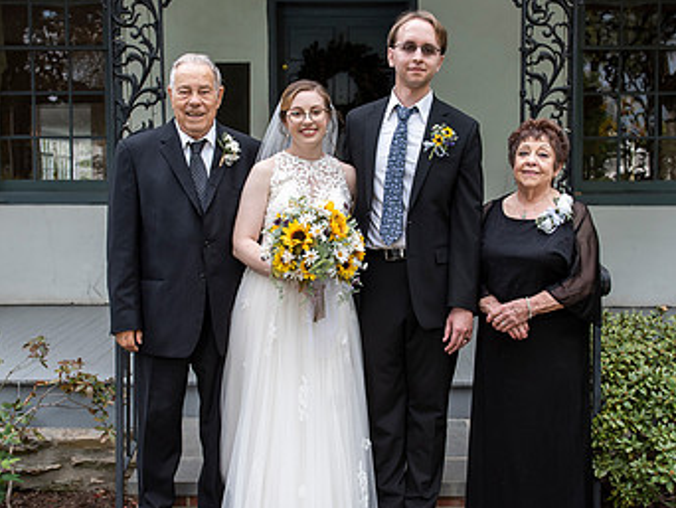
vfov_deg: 29.7
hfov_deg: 38.9
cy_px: 250
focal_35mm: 49
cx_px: 318
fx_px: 958
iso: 320
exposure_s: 1/200
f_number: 5
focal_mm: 29
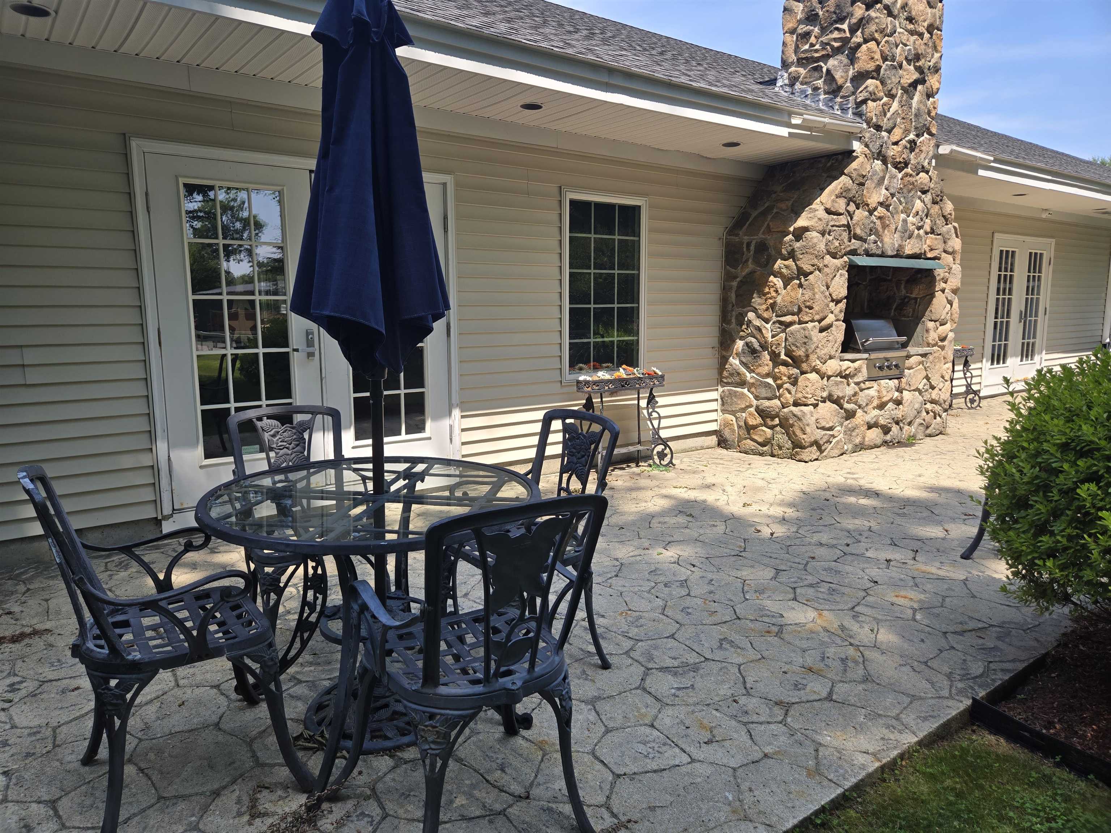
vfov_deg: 58.9
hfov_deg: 73.9
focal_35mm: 23
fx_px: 738
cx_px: 556
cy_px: 416
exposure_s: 1/803
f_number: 1.8
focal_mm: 5.4
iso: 25
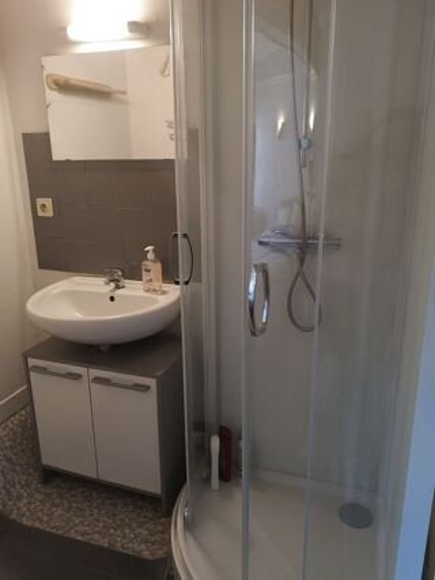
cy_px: 290
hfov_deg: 51.3
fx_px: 453
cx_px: 218
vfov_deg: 65.3
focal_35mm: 27
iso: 160
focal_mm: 5.58
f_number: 1.8
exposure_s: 1/50
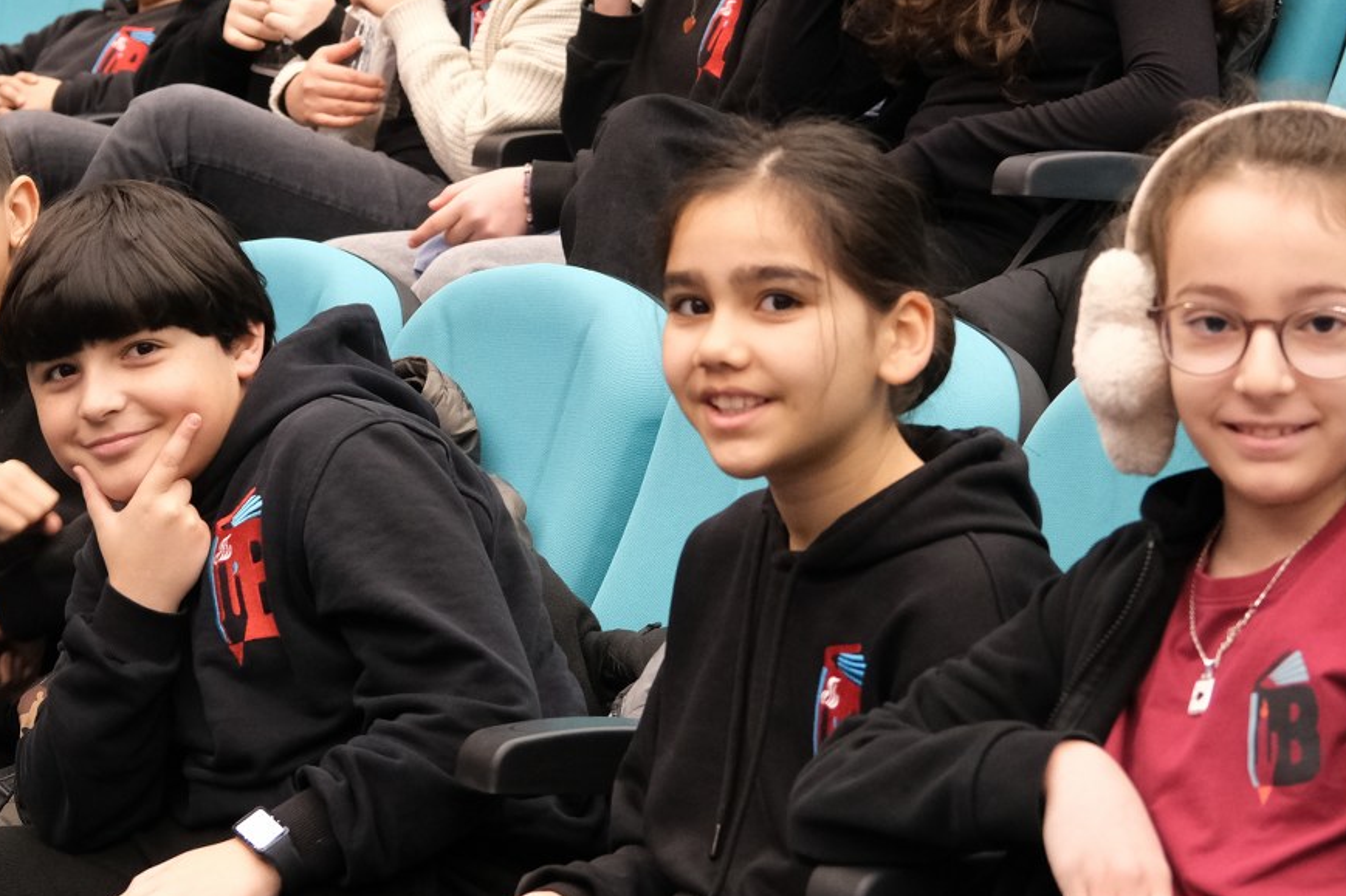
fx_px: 4112
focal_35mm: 110
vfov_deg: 12.4
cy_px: 279
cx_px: 418
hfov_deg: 18.5
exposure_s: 1/58
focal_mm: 39.3
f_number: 4
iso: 2500
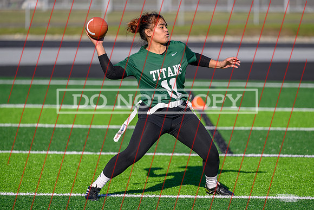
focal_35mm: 246
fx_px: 2150
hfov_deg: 8.4
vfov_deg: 5.6
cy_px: 116
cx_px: 160
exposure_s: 1/1250
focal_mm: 185
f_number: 2.8
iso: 80
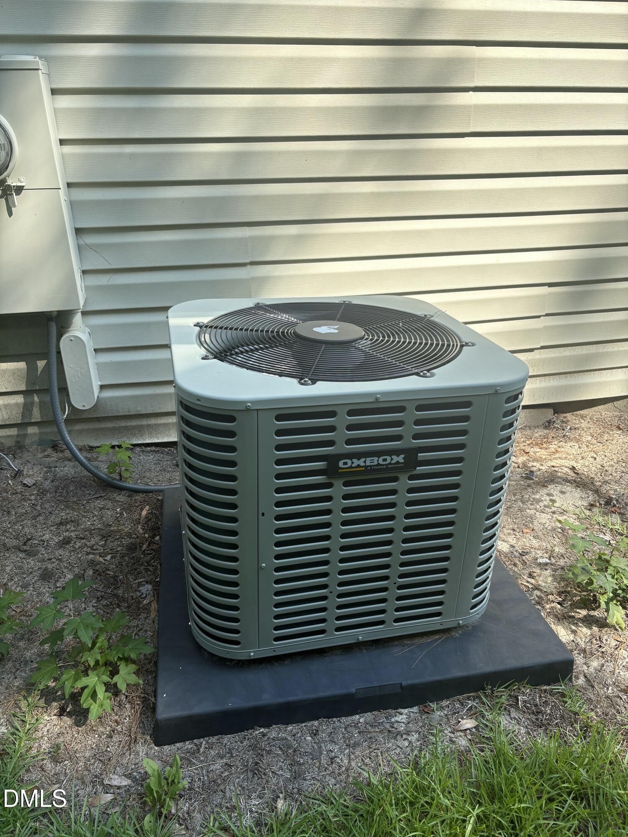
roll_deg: +0.4
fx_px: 629
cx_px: 314
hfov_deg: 53.1
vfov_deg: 67.3
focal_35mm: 26
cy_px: 418
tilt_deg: -27.1
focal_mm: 5.96
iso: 50
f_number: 1.6
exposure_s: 1/1311
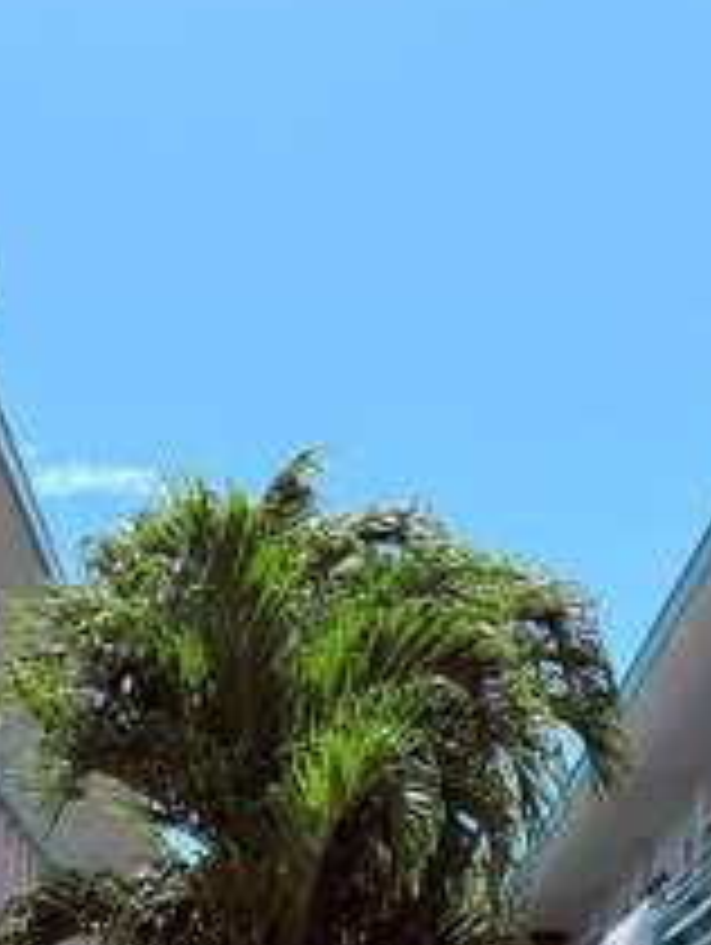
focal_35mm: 73
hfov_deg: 20.2
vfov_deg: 24.0
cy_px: 1161
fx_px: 1995
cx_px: 256
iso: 80
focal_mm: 6.76
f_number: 1.78
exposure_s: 1/4167
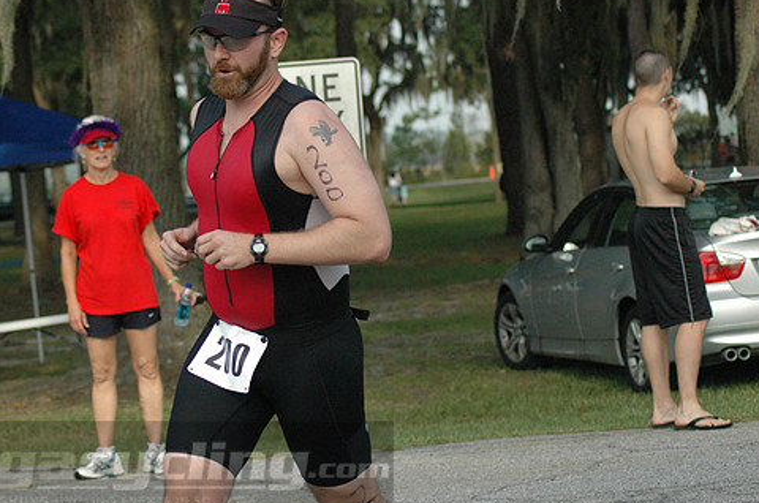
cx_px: 330
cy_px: 221
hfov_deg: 16.2
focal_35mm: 127
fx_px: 2672
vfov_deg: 10.7
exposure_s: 1/2000
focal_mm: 70
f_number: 4.5
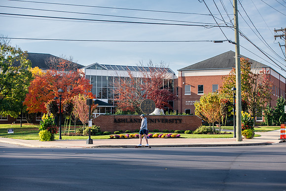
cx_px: 143
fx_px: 556
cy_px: 96
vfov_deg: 19.5
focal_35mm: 70
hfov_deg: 28.8
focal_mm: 70
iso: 125
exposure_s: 1/320
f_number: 5.6
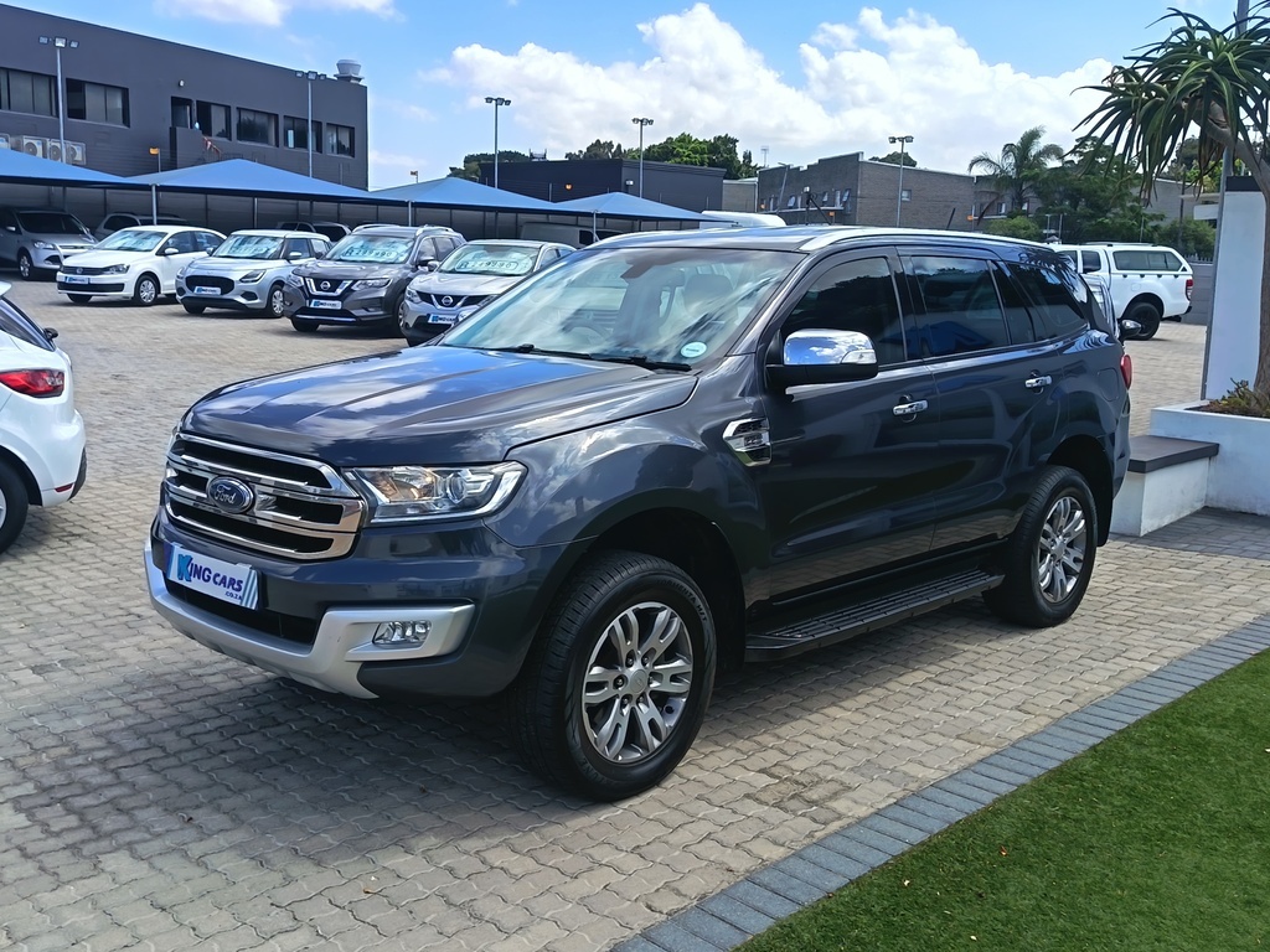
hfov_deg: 52.6
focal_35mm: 35
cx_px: 635
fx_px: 1284
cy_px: 476
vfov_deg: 40.7
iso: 100
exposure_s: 1/560
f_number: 1.75
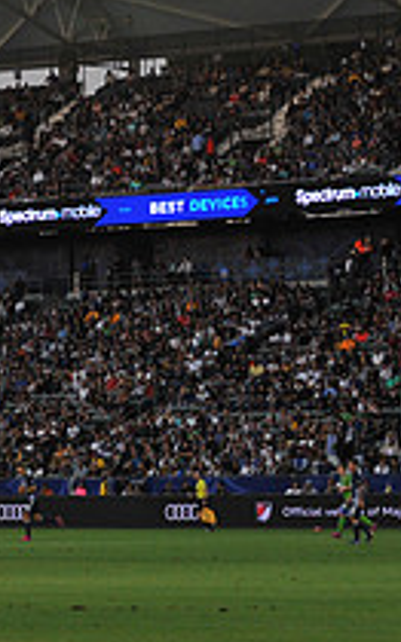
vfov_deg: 10.6
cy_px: 242
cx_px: -34
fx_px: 3449
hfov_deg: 6.6
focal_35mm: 197
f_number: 2.8
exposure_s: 1/3200
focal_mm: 70
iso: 1600
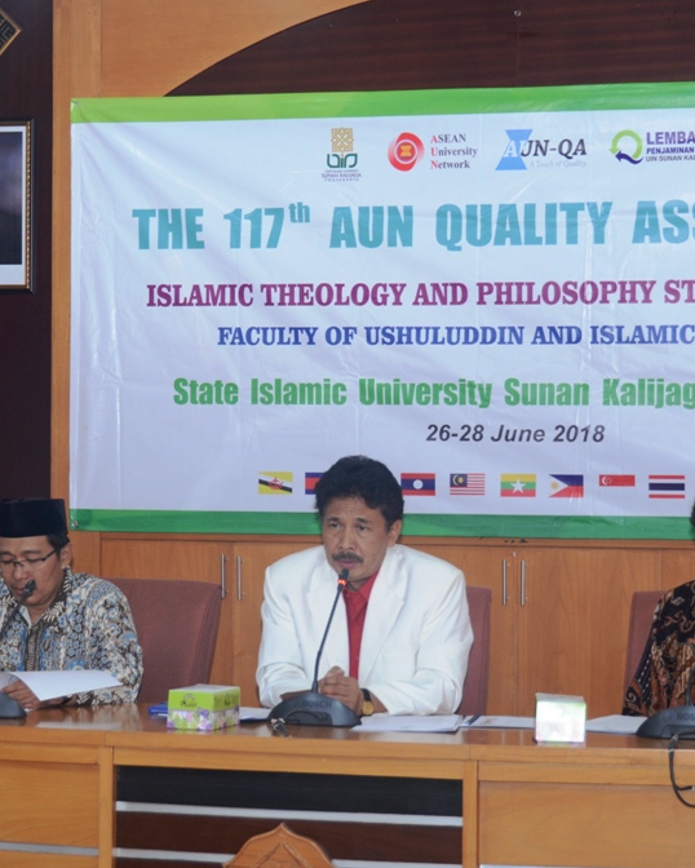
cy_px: 433
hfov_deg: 14.4
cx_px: 336
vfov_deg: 17.9
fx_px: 2750
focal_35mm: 107
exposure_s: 1/50
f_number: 4.8
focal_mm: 50
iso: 800
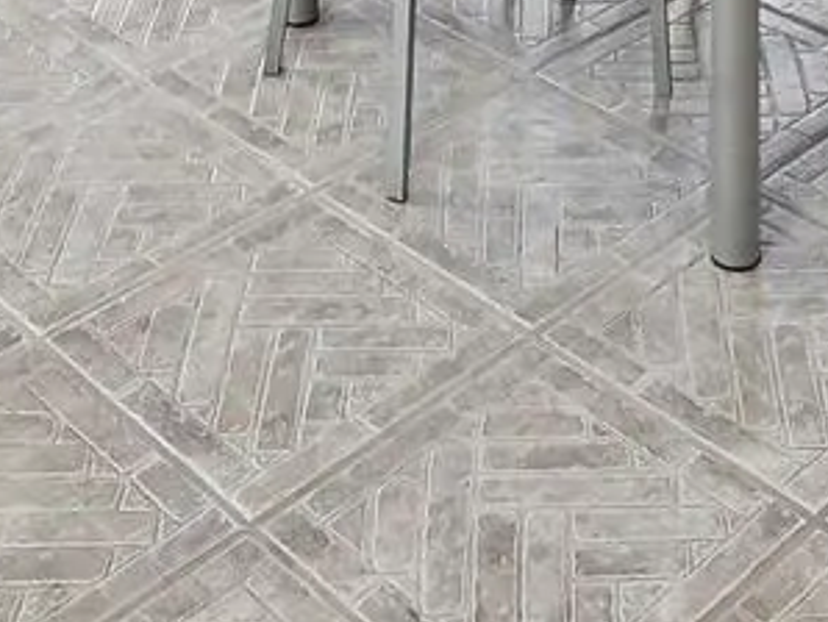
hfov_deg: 25.8
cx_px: 557
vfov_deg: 13.0
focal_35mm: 75
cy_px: -1001
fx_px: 1795
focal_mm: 7
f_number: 11
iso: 400
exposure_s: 1/3
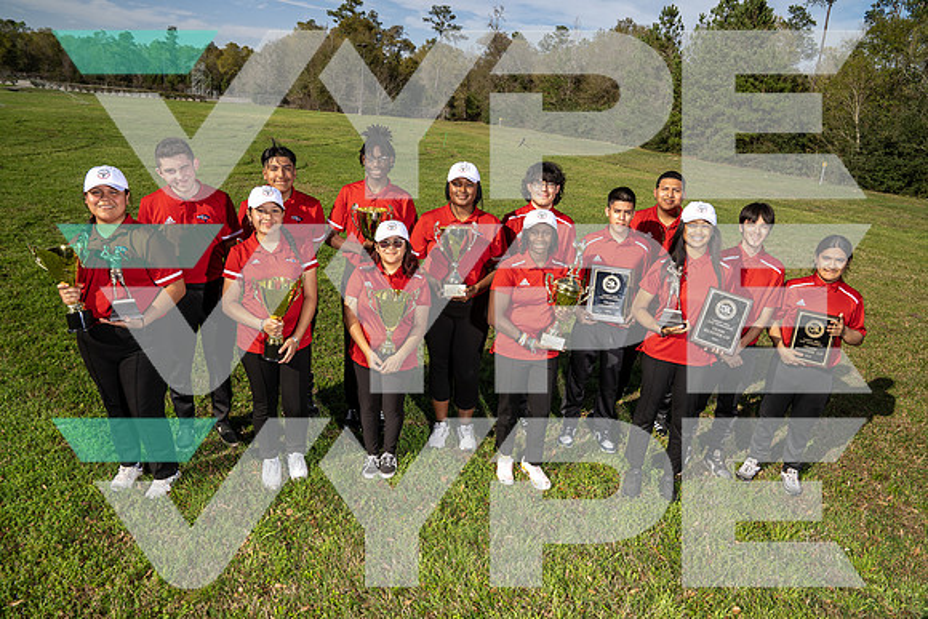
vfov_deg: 53.2
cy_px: 310
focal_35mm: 24
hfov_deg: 73.7
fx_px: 619
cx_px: 464
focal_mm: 24
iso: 100
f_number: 8
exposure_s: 1/250
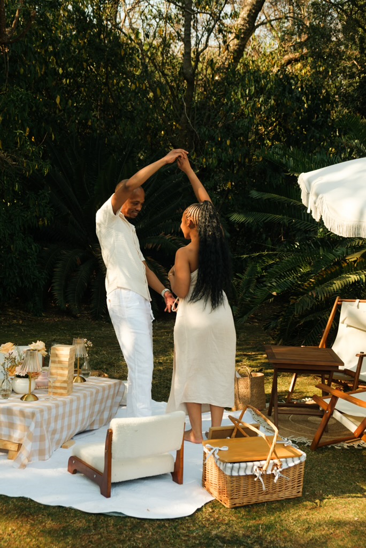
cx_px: 183
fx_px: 655
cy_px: 274
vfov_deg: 45.4
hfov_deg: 31.2
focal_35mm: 43
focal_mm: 28.9
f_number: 4
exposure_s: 1/250
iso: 200
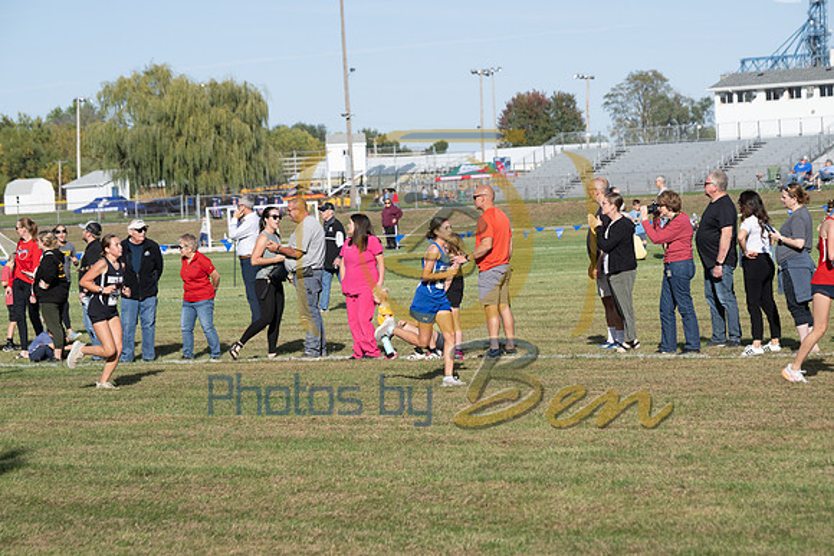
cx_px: 417
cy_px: 278
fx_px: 2896
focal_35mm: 125
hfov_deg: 16.4
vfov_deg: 11.0
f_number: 7.1
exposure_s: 1/1000
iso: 320
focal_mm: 125
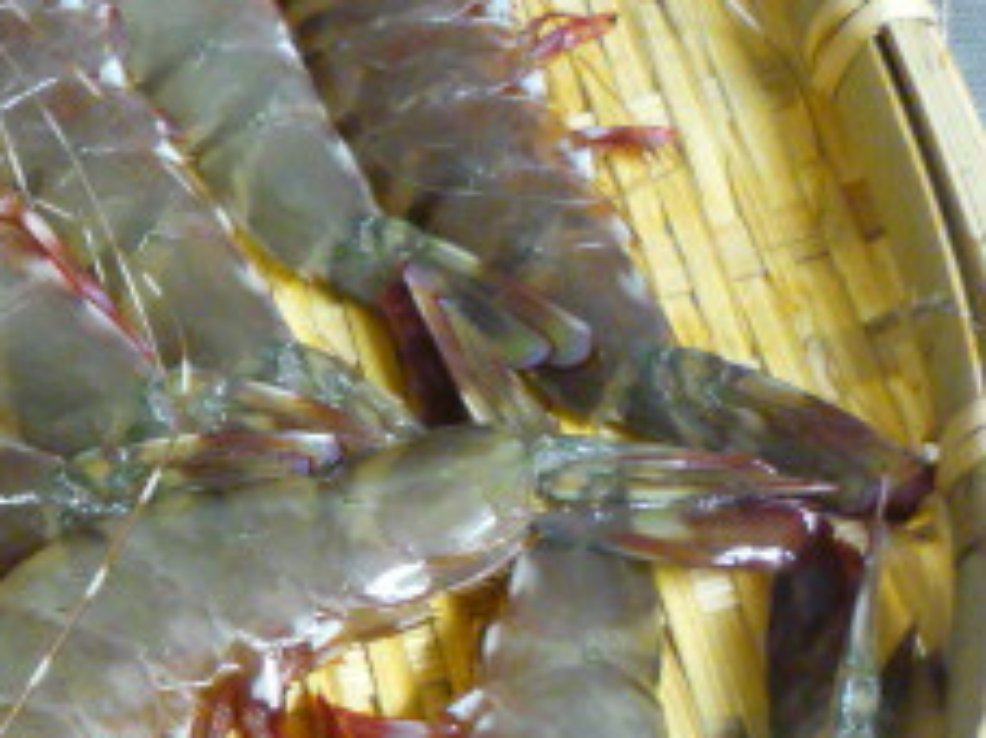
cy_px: 456
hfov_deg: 20.0
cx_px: -143
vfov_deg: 15.9
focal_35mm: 93
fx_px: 2648
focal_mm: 5.5
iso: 400
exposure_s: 1/15
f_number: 2.8
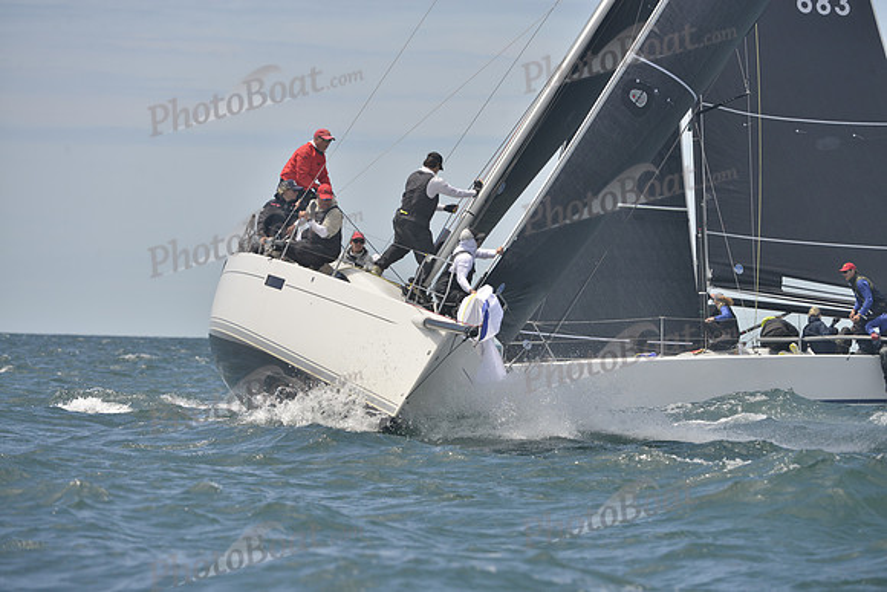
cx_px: 444
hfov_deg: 9.4
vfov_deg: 6.2
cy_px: 296
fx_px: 5422
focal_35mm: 220
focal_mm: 220
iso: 280
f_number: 8
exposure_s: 1/1000
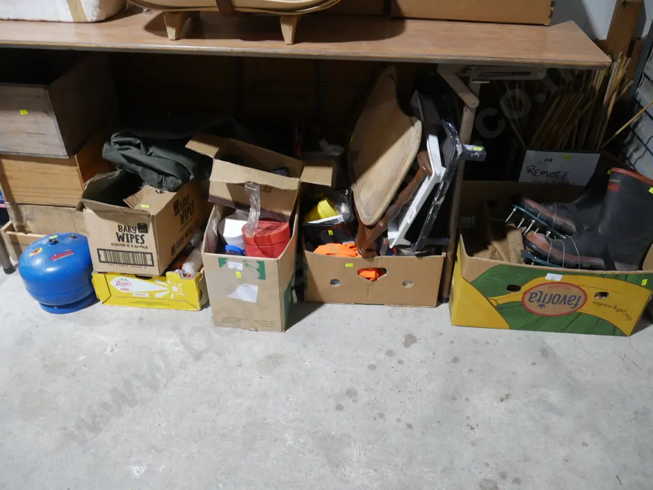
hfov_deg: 63.4
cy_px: 245
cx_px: 326
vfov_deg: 49.7
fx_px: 528
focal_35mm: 28
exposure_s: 1/60
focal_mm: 14
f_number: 5
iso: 800
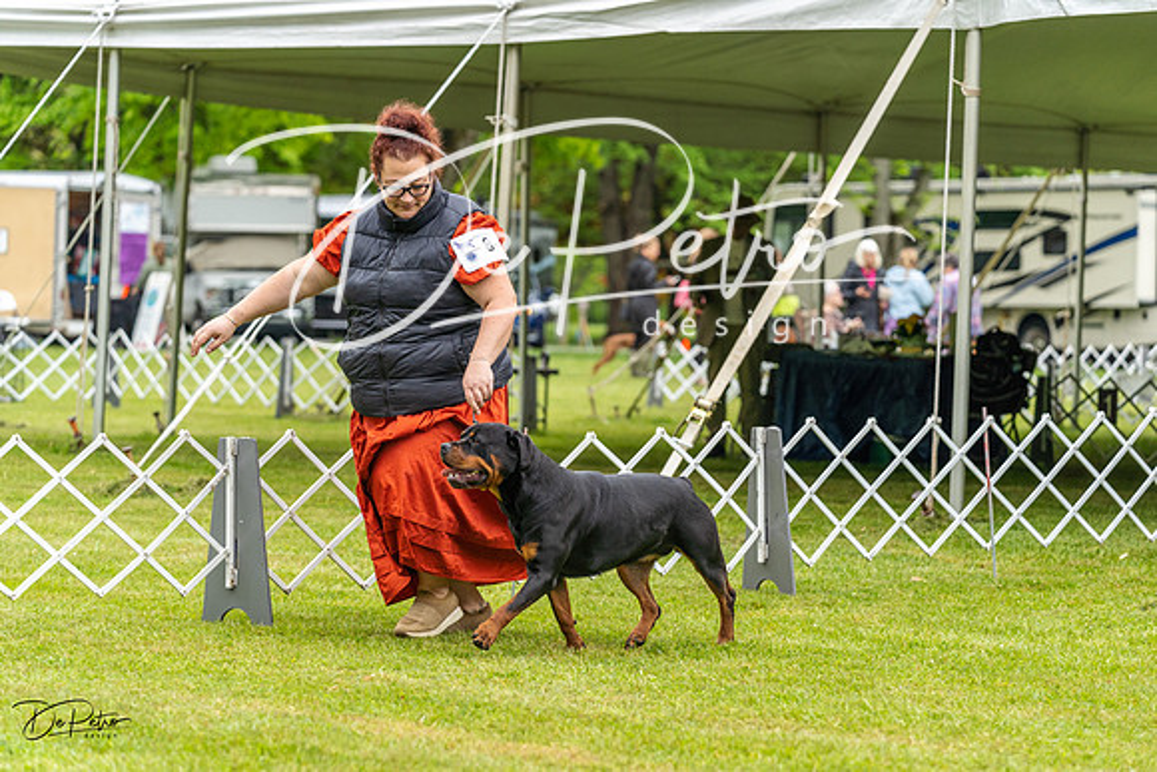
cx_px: 578
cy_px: 386
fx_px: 3922
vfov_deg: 11.2
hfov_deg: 16.8
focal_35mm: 122
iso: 640
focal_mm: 122
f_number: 4
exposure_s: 1/800
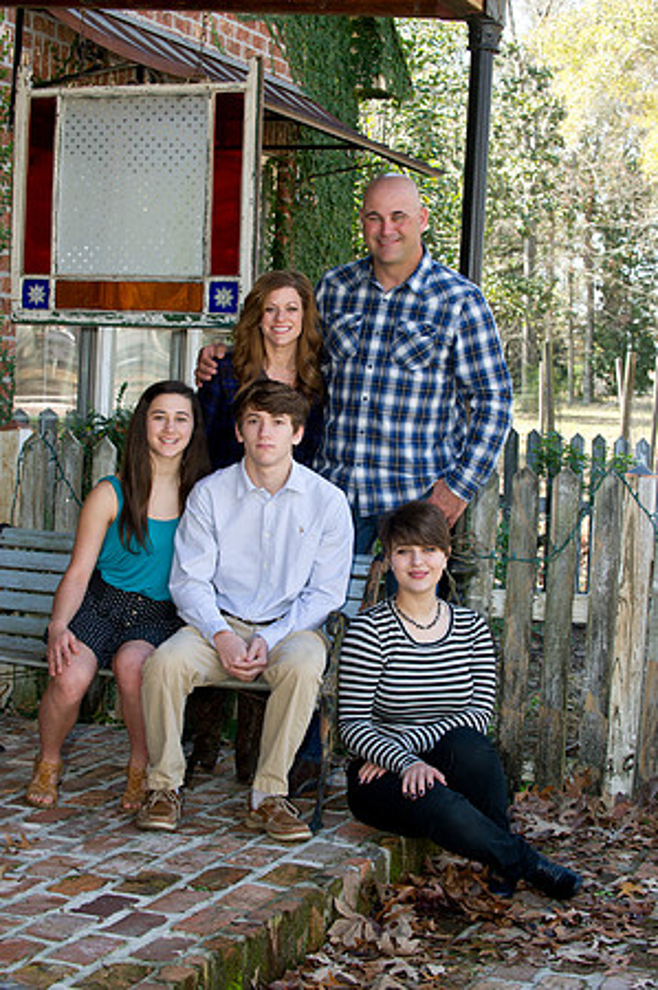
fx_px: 1923
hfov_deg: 19.4
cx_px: 329
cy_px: 495
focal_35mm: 70
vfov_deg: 28.9
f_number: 6.3
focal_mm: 70
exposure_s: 1/125
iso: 400
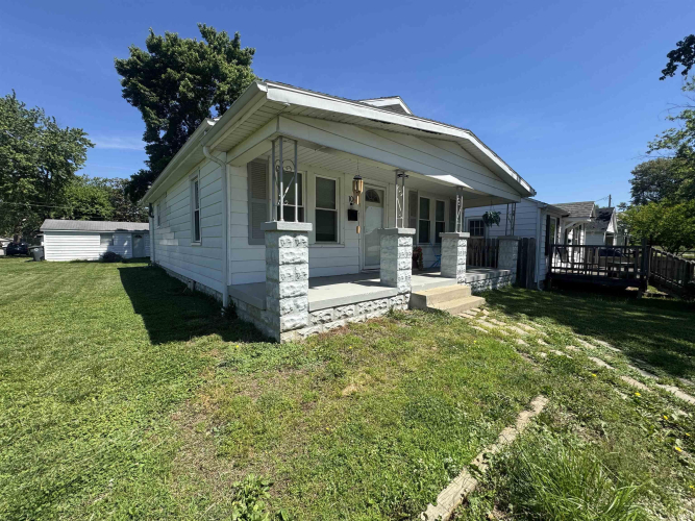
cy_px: 260
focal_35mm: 14
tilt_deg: -3.6
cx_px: 348
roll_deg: -0.5
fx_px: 281
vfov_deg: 85.7
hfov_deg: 102.1
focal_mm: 2.22
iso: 50
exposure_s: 1/1672
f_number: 2.2
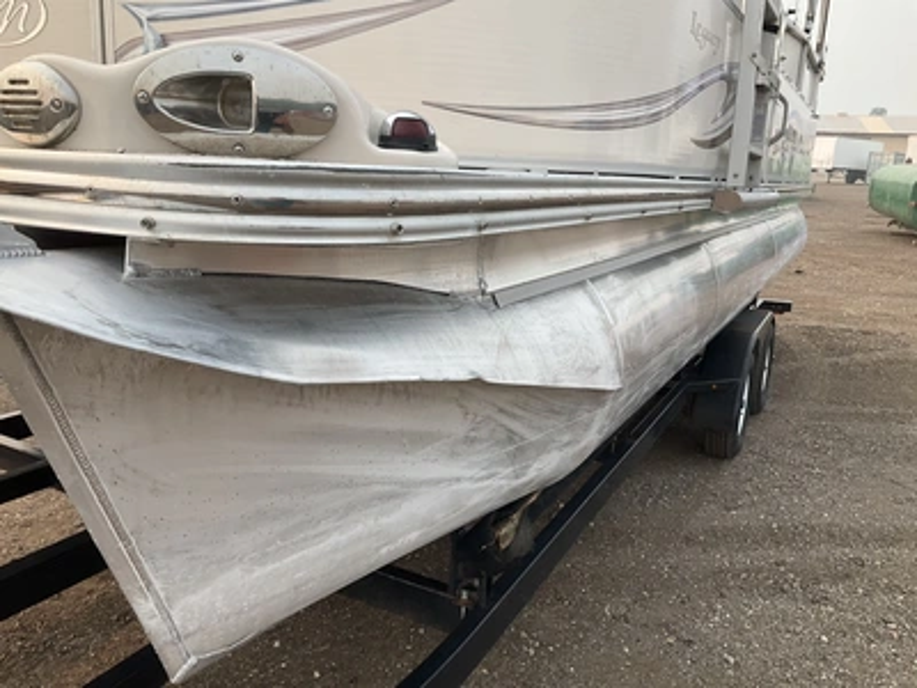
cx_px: 458
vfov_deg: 48.2
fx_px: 768
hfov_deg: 61.7
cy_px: 344
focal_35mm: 29
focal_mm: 3
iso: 25
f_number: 1.8
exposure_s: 1/869
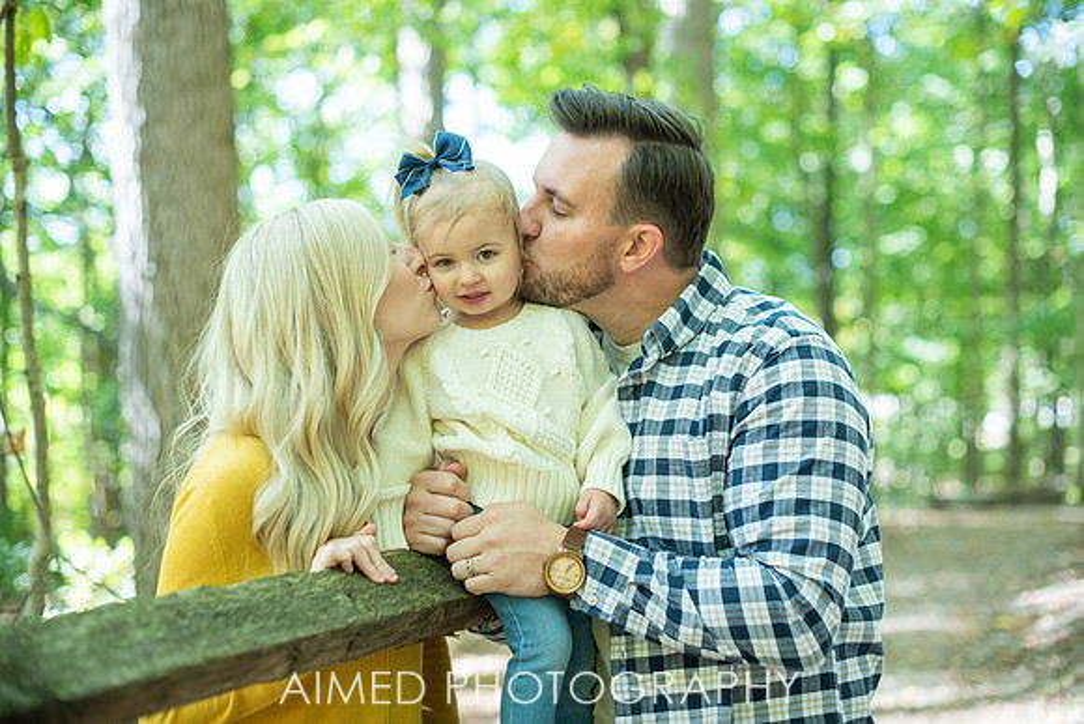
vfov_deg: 27.0
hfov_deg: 39.6
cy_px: 362
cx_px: 542
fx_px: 1506
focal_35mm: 50
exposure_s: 1/400
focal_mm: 50
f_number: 2.2
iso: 640
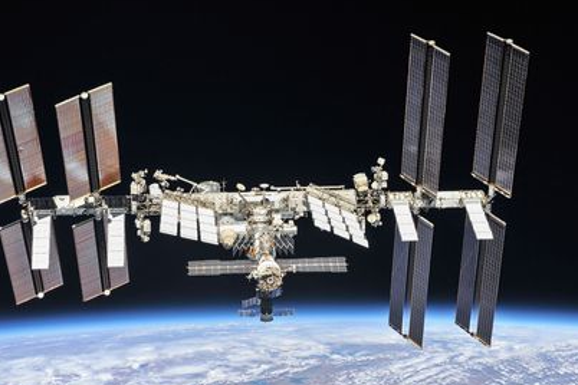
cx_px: 243
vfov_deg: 15.7
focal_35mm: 87
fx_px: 1397
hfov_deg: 23.4
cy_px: 183
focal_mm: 70
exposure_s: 1/640
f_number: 8
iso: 200
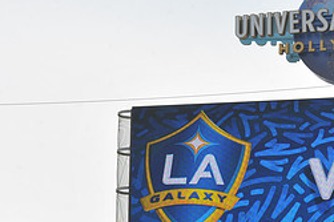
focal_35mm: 289
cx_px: 330
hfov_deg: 7.1
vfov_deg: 4.7
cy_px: 162
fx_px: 2679
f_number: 10
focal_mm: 125
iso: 200
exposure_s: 1/400
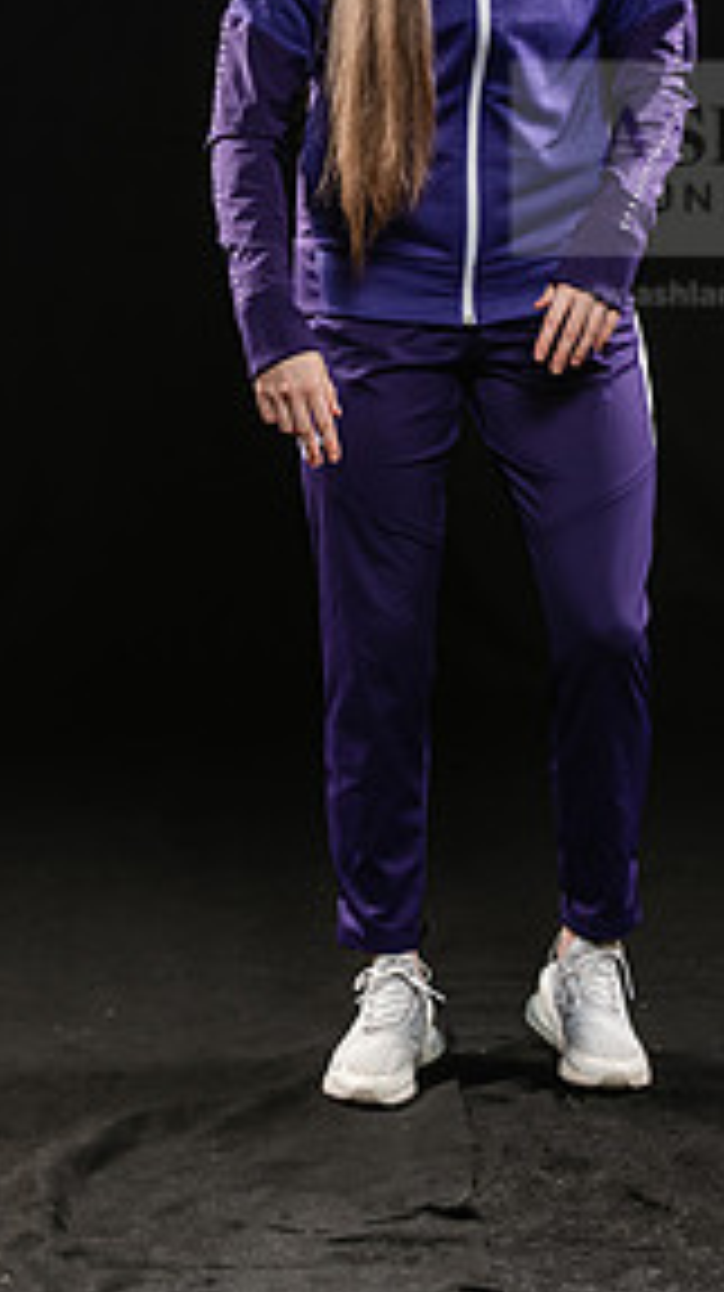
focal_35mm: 156
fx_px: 5335
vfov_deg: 13.7
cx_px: 441
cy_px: 342
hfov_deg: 7.8
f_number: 5.6
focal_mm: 95
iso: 400
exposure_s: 1/200
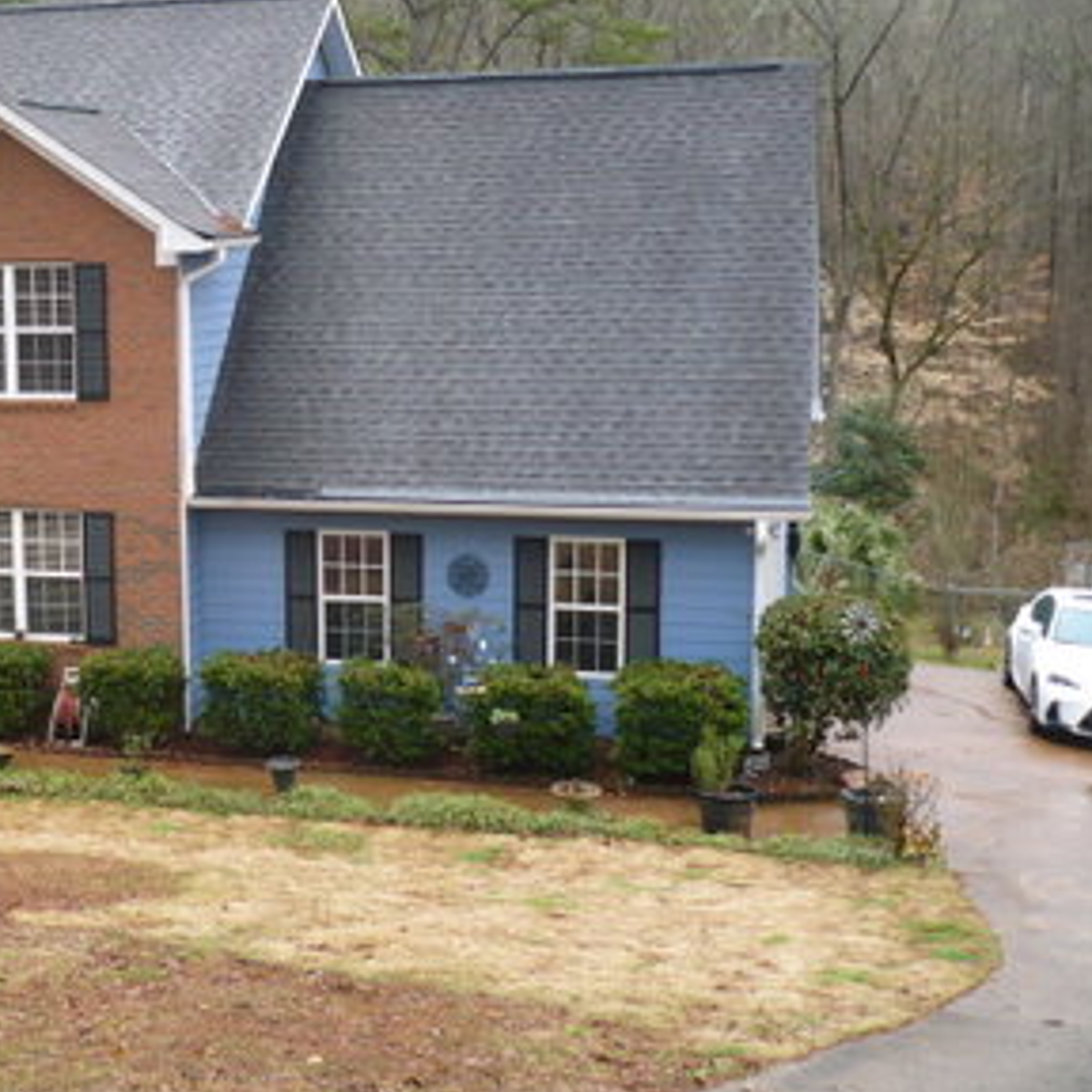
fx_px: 1963
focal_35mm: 55
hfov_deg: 30.3
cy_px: 444
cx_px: 201
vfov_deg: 31.0
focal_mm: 5.8
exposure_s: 1/125
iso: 100
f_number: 2.8
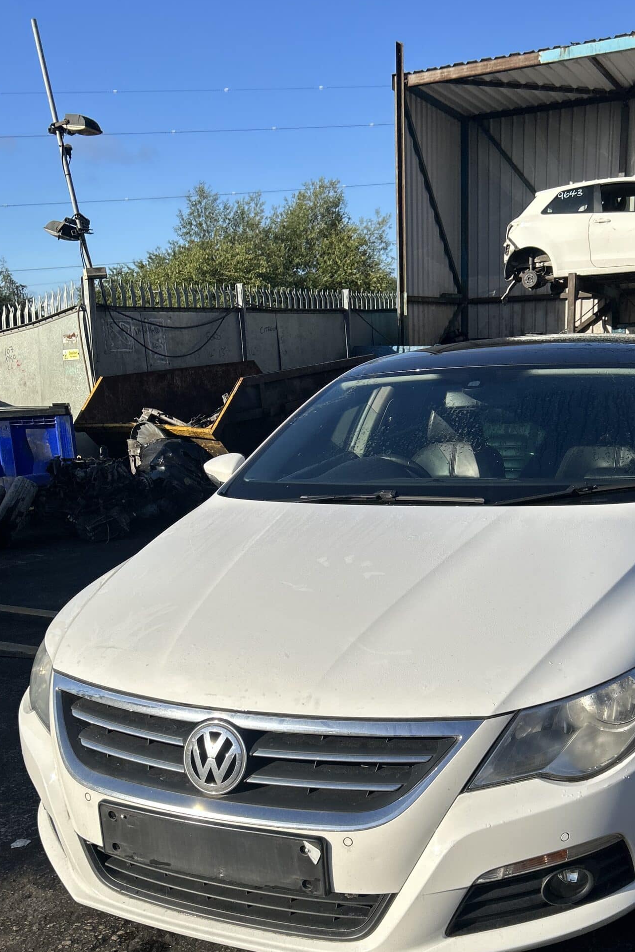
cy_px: 631
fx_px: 952
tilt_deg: -14.7
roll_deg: +3.4
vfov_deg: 52.2
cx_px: 367
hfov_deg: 36.8
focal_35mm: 36
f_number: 1.5
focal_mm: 5.7
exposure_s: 1/4630
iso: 50
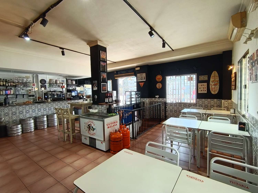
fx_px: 127
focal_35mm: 17
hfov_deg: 91.0
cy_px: 96
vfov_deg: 74.7
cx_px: 129
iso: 182
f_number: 2.2
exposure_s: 1/50
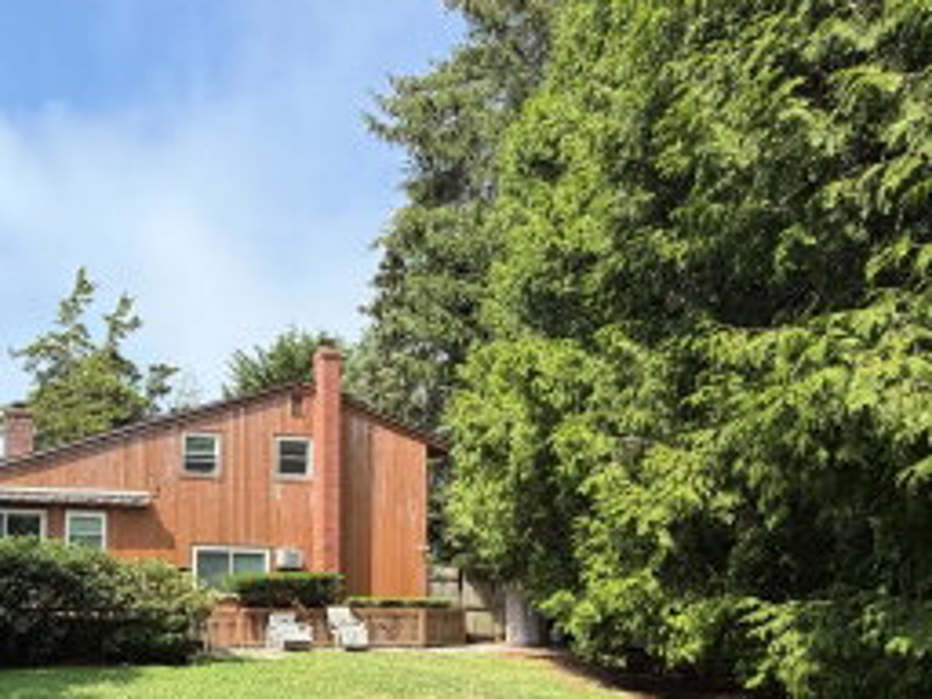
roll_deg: -0.9
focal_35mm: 28
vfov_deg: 47.1
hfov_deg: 56.0
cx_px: 116
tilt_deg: +2.4
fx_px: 754
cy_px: 557
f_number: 2.2
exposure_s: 1/770
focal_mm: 2.22
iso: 40
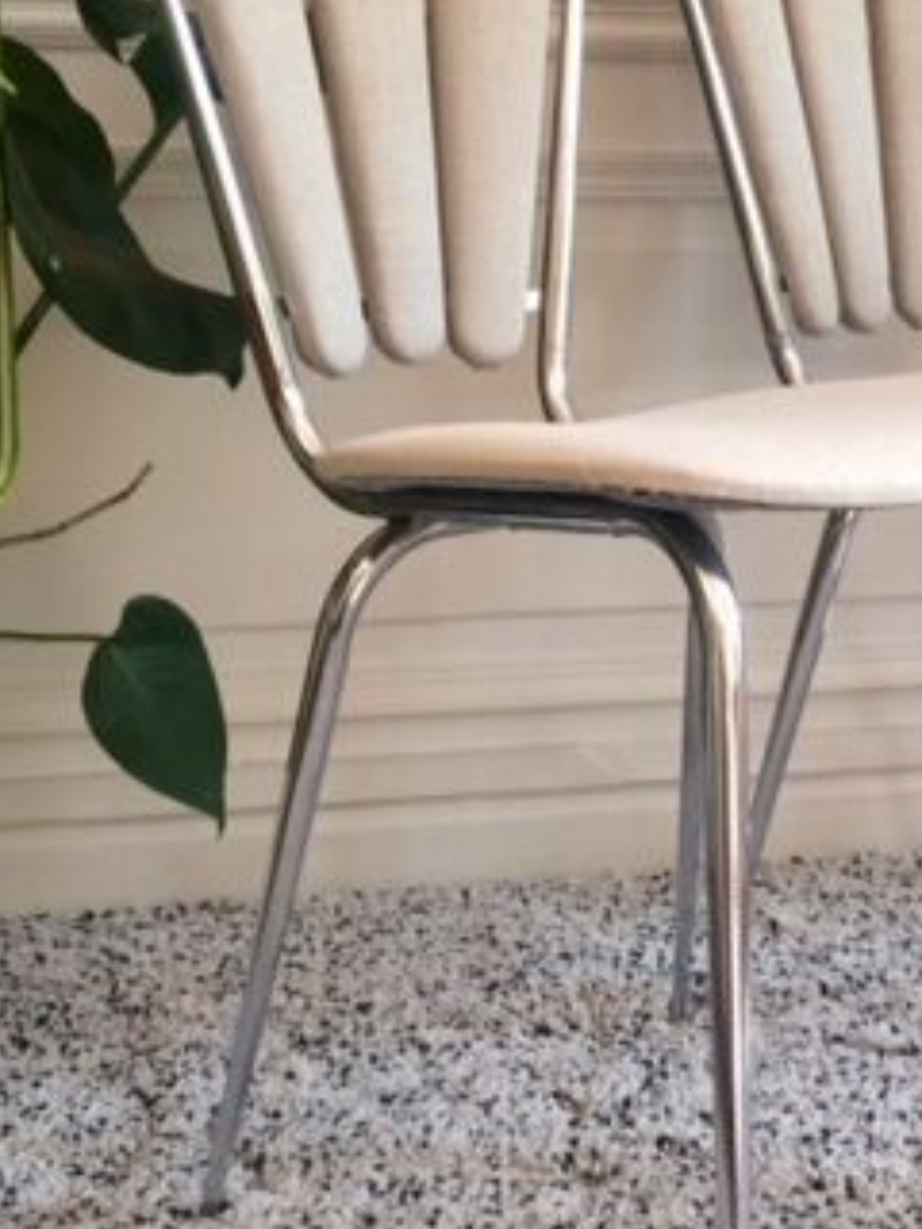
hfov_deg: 24.9
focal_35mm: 58
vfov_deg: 33.2
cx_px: 699
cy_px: 630
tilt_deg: -13.8
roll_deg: +0.7
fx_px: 2060
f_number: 2.2
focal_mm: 4.15
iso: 100
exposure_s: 1/33
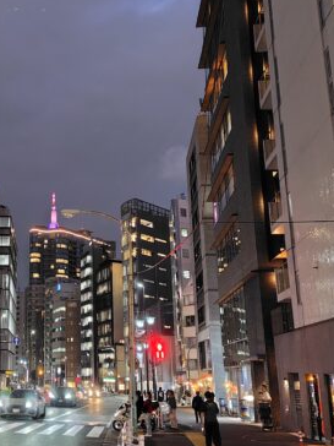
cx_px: 24
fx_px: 553
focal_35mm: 43
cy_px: 206
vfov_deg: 43.8
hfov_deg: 31.8
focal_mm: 5.6
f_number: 1.9
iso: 1552
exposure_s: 1/30
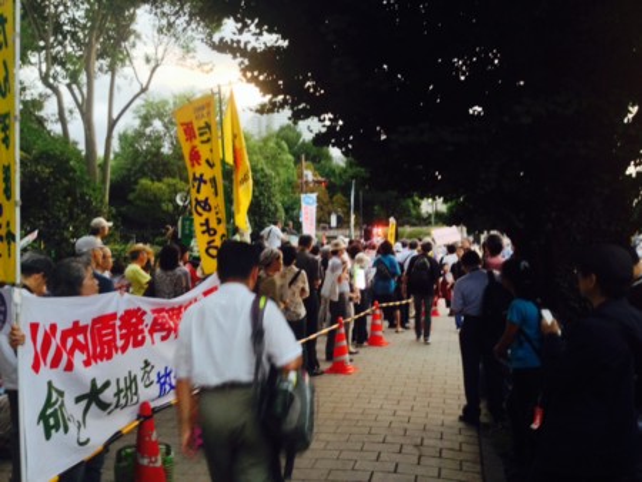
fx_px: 612
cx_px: 321
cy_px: 241
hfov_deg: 55.3
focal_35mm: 33
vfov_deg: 43.0
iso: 160
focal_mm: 4.12
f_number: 2.4
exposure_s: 1/20
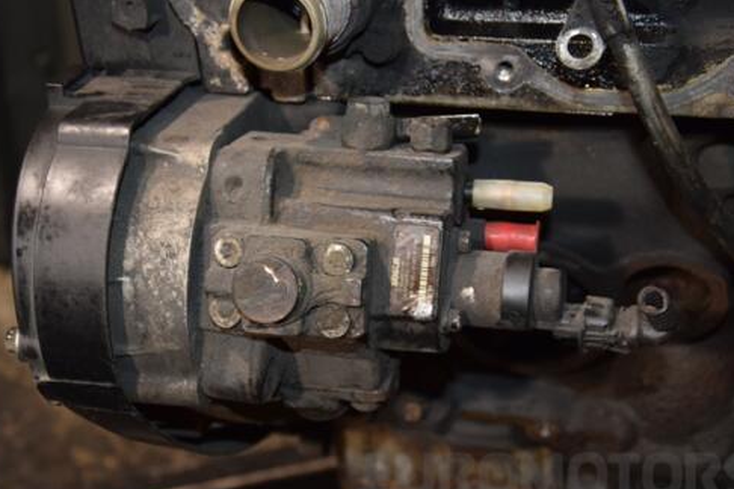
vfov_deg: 18.4
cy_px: 275
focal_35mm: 74
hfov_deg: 27.3
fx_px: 1509
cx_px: 335
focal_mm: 40
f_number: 4.8
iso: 800
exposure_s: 1/60
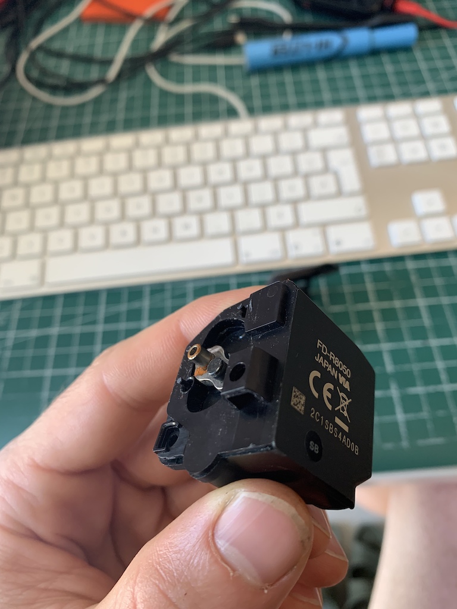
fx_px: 458
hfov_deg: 53.1
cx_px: 228
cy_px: 304
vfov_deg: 67.3
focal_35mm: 26
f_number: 1.8
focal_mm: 4.25
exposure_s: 1/116
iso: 100
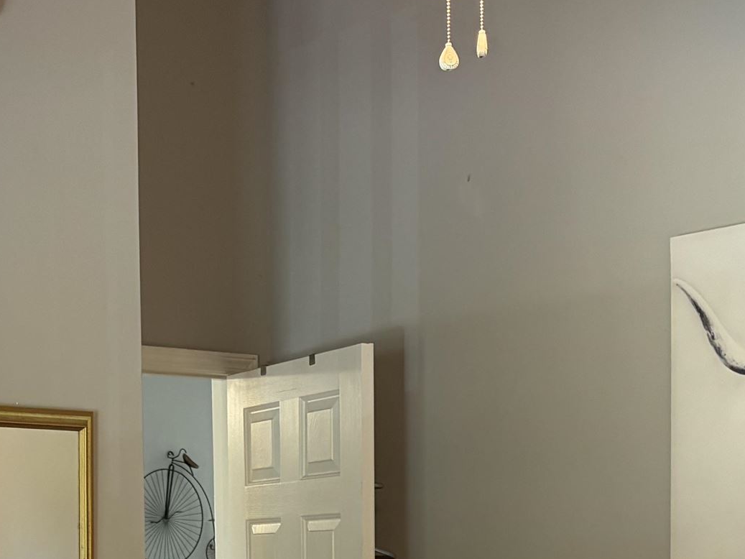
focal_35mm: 77
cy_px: 649
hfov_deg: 25.1
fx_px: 1657
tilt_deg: -2.1
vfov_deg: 18.3
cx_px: 221
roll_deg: +1.5
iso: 125
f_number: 1.6
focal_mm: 5.96
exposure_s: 1/60
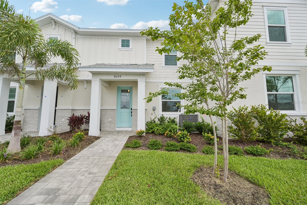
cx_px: 154
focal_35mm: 14
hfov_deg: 104.3
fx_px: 119
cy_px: 102
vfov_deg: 81.2
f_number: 8
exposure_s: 1/800
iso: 400
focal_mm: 14
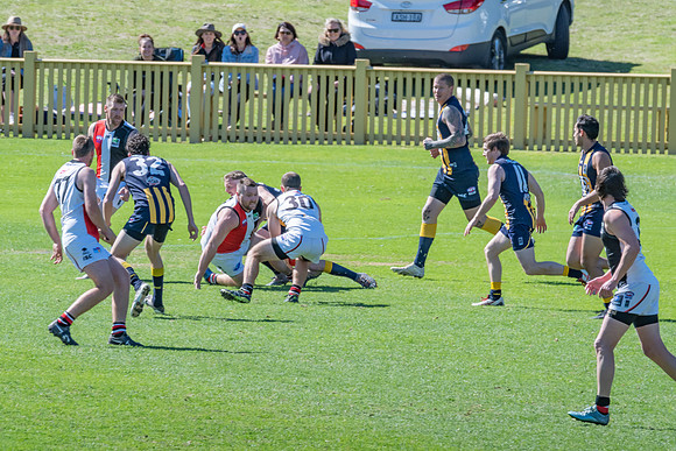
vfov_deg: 2.0
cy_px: 226
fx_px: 12959
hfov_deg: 3.0
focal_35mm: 690
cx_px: 338
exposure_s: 1/800
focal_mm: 460
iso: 800
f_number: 14
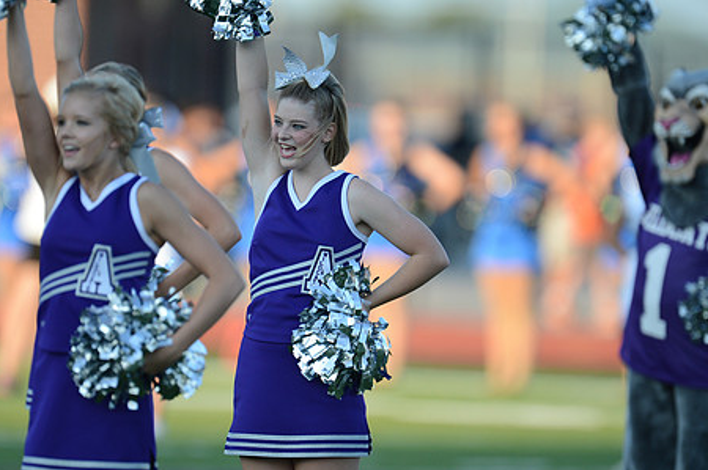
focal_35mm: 709
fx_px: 13928
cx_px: 283
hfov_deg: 2.9
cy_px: 278
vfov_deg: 1.9
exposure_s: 1/2000
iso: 800
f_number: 4
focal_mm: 550
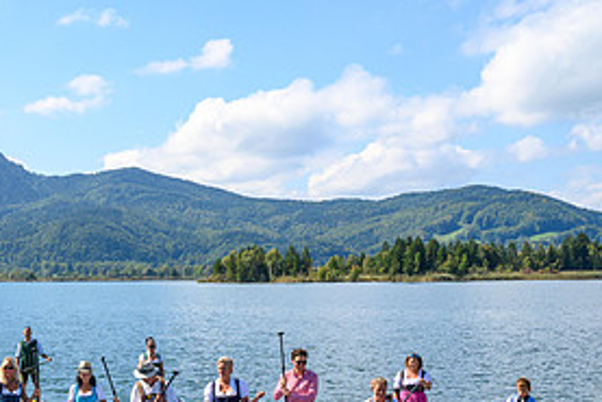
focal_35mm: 69
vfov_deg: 19.4
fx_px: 1154
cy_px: 361
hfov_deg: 27.4
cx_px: -9
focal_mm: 33
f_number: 10
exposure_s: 1/400
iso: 200
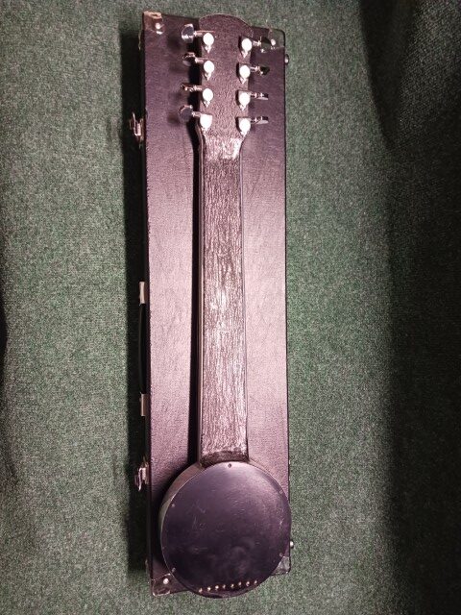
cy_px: 308
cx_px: 230
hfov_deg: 51.4
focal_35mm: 27
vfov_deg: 65.3
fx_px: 479
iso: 400
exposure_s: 1/24
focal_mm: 4
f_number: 1.8
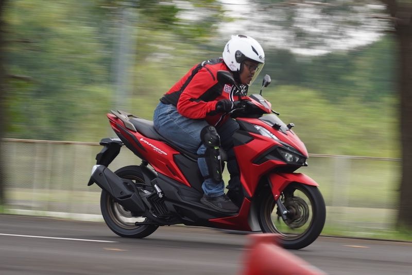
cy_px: 138
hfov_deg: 13.4
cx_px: 206
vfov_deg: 9.0
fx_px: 1751
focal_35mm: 153
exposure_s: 1/160
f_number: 9
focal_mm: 153
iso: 200
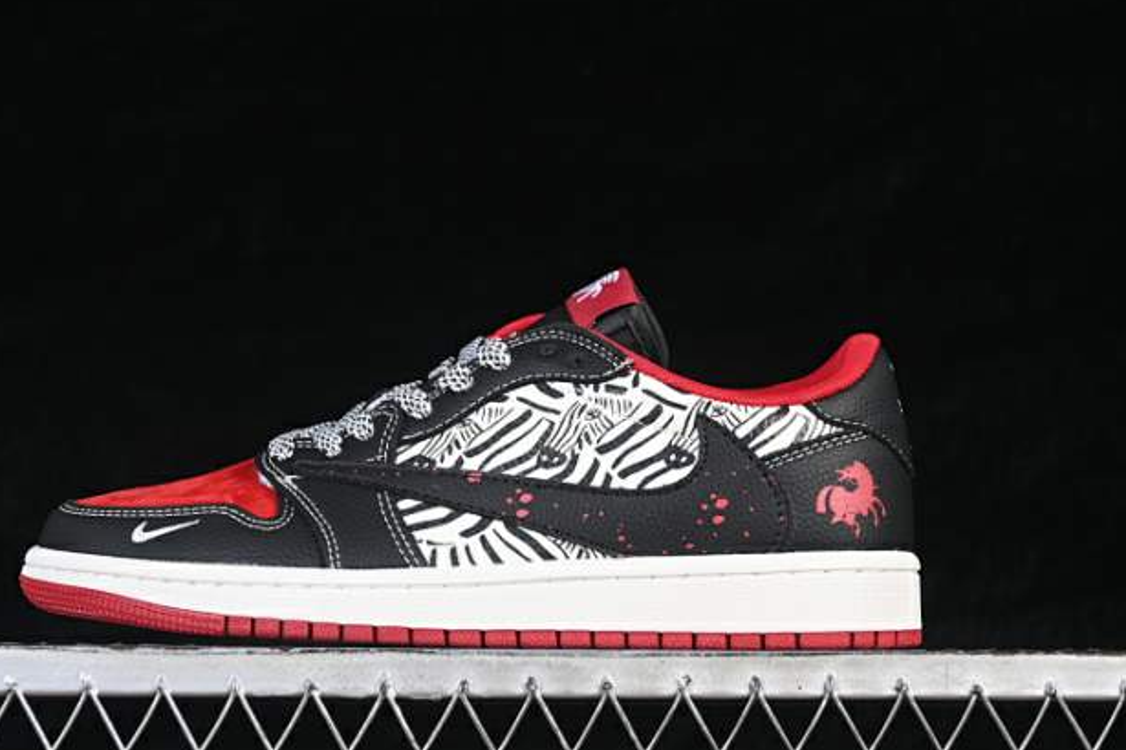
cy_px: 373
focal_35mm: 89
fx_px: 2784
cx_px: 482
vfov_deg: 15.4
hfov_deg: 22.9
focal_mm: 50
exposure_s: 1/60
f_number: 6.3
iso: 160
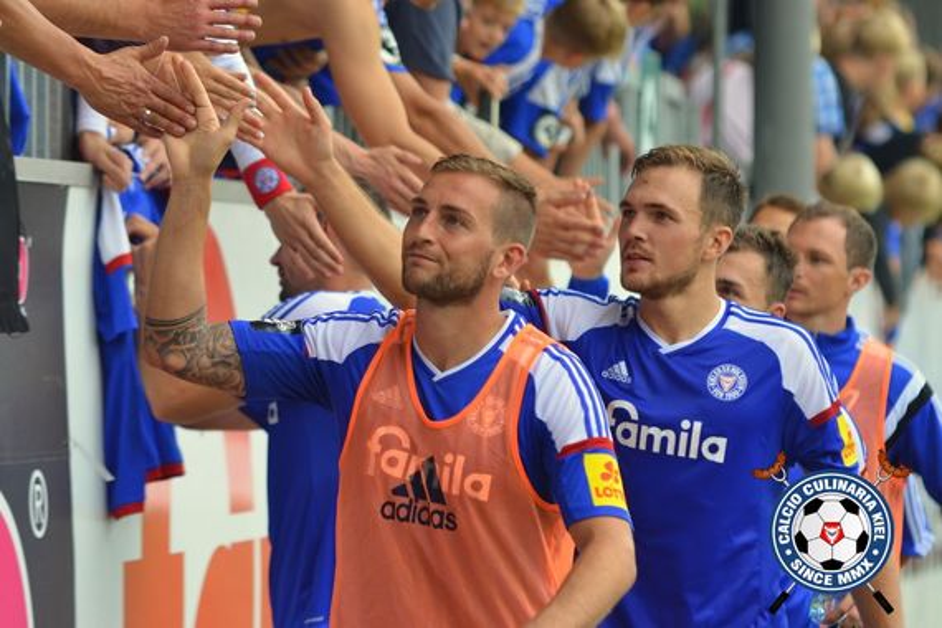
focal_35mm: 278
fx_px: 7261
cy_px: 314
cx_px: 471
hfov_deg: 7.4
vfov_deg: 5.0
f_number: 4
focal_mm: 185
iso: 500
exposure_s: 1/1000
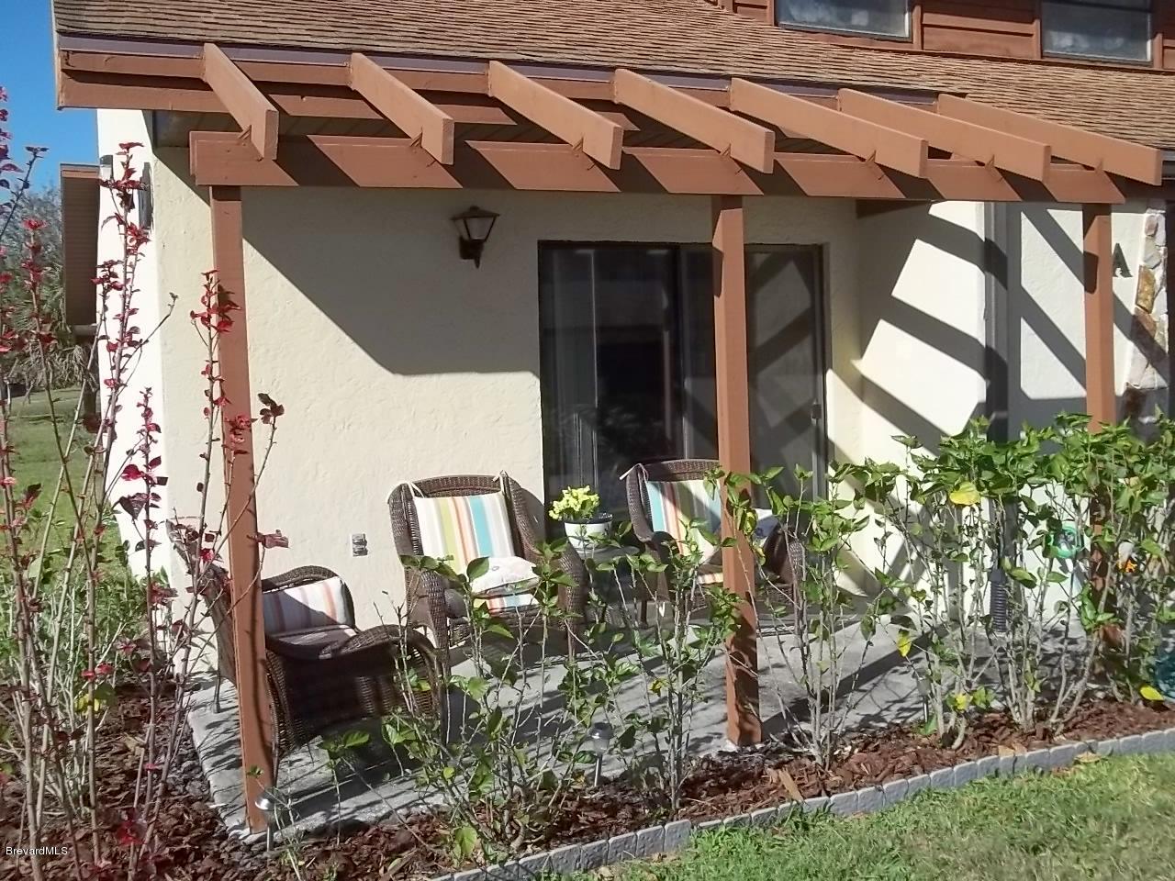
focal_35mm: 36
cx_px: 588
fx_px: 1222
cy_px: 440
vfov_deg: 39.7
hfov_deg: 51.4
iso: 64
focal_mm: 6.5
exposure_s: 1/200
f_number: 8
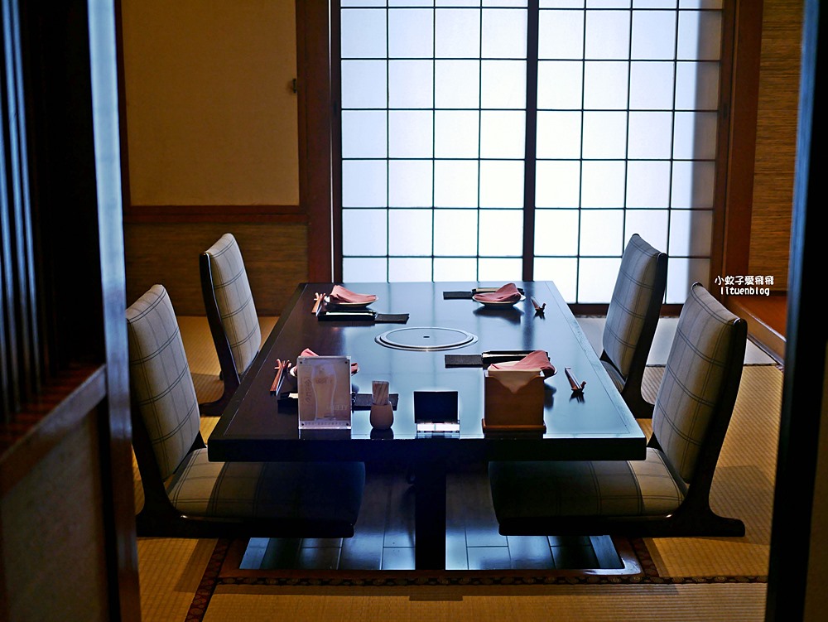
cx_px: 414
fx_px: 1197
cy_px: 311
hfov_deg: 38.2
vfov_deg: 29.1
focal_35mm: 50
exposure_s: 1/125
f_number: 1.8
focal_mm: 25
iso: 200
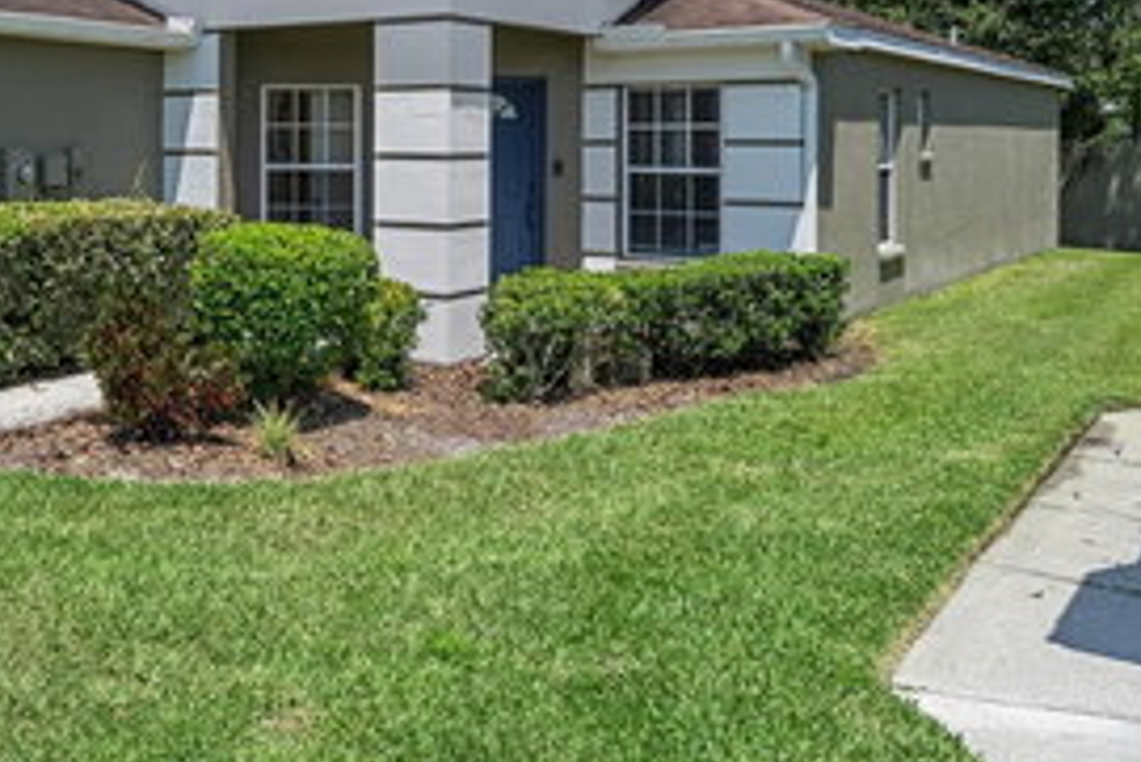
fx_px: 1237
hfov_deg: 45.9
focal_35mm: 39
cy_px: 147
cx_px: 164
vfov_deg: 33.2
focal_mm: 22
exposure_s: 1/500
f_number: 8
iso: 320
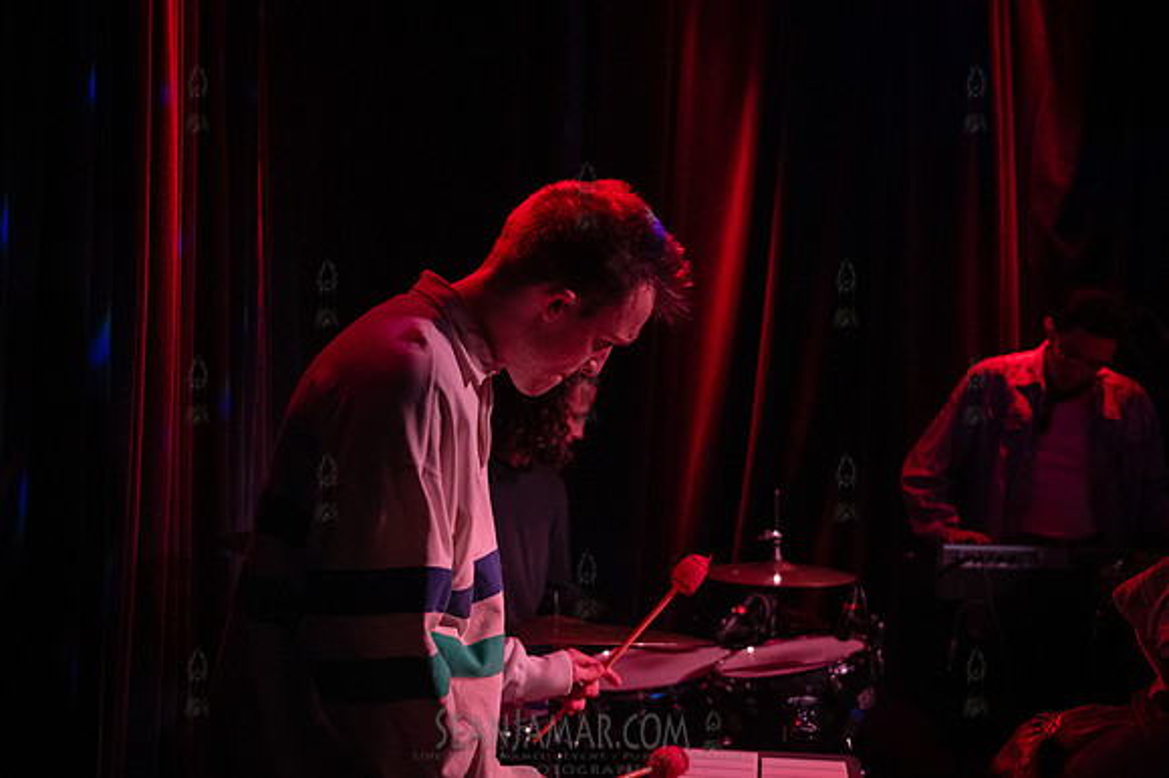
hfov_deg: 41.2
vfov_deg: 28.1
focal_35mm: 48
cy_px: 387
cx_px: 555
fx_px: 1555
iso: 12800
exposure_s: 1/320
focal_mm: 44
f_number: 3.5
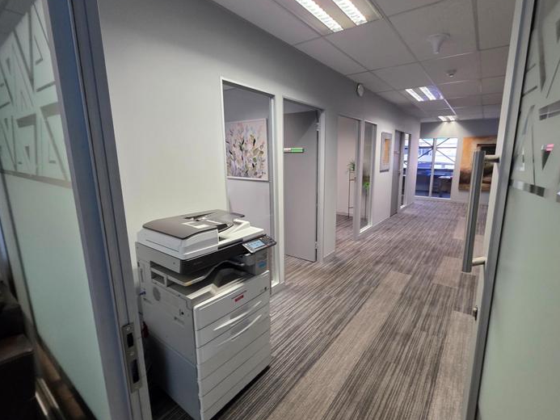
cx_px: 308
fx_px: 243
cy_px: 205
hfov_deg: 97.8
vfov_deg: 81.8
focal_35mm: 15
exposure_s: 1/50
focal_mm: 2.2
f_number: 1.9
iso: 250
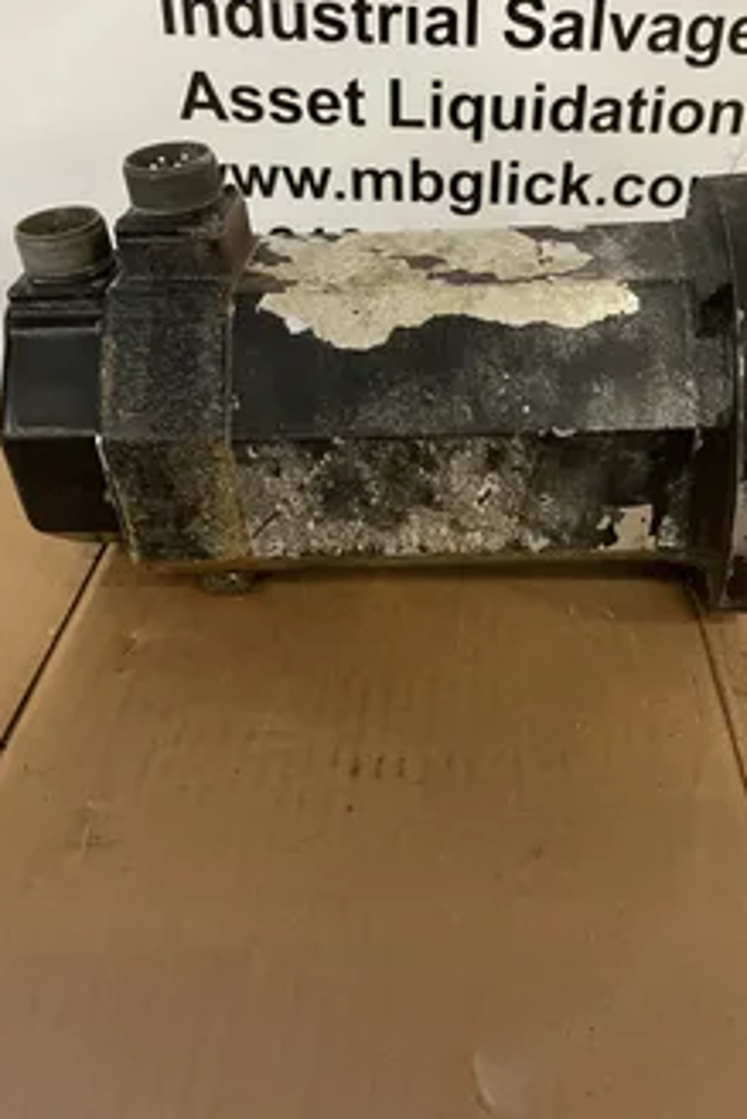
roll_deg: -1.1
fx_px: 1026
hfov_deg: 39.7
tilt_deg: -33.0
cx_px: 471
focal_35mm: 33
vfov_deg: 56.8
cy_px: 450
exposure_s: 1/60
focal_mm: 4.2
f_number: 1.6
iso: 500
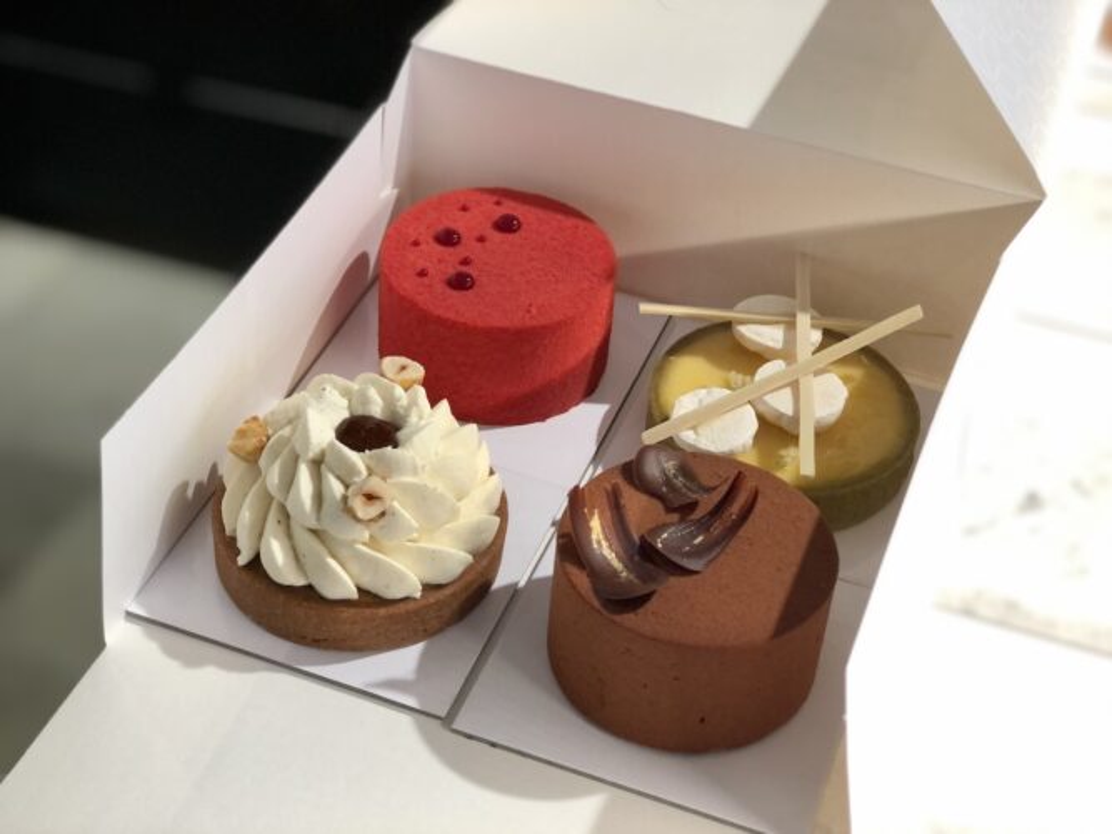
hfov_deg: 33.8
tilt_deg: -40.7
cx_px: 556
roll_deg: -4.4
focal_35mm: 57
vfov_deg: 25.7
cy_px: 417
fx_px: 1831
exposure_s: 1/33
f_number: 2.8
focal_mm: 6.6
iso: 40
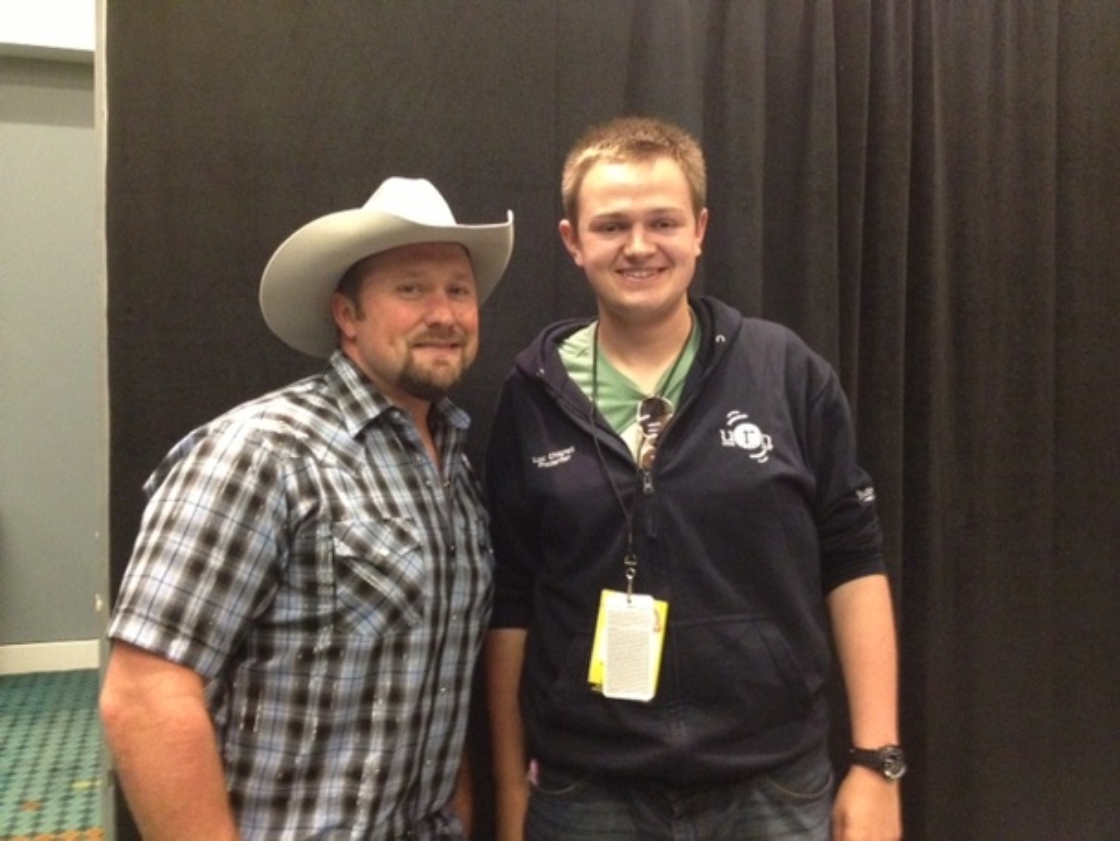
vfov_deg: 40.7
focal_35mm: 35
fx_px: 1133
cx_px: 560
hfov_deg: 52.6
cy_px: 420
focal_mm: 4.28
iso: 500
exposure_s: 1/15
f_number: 2.4
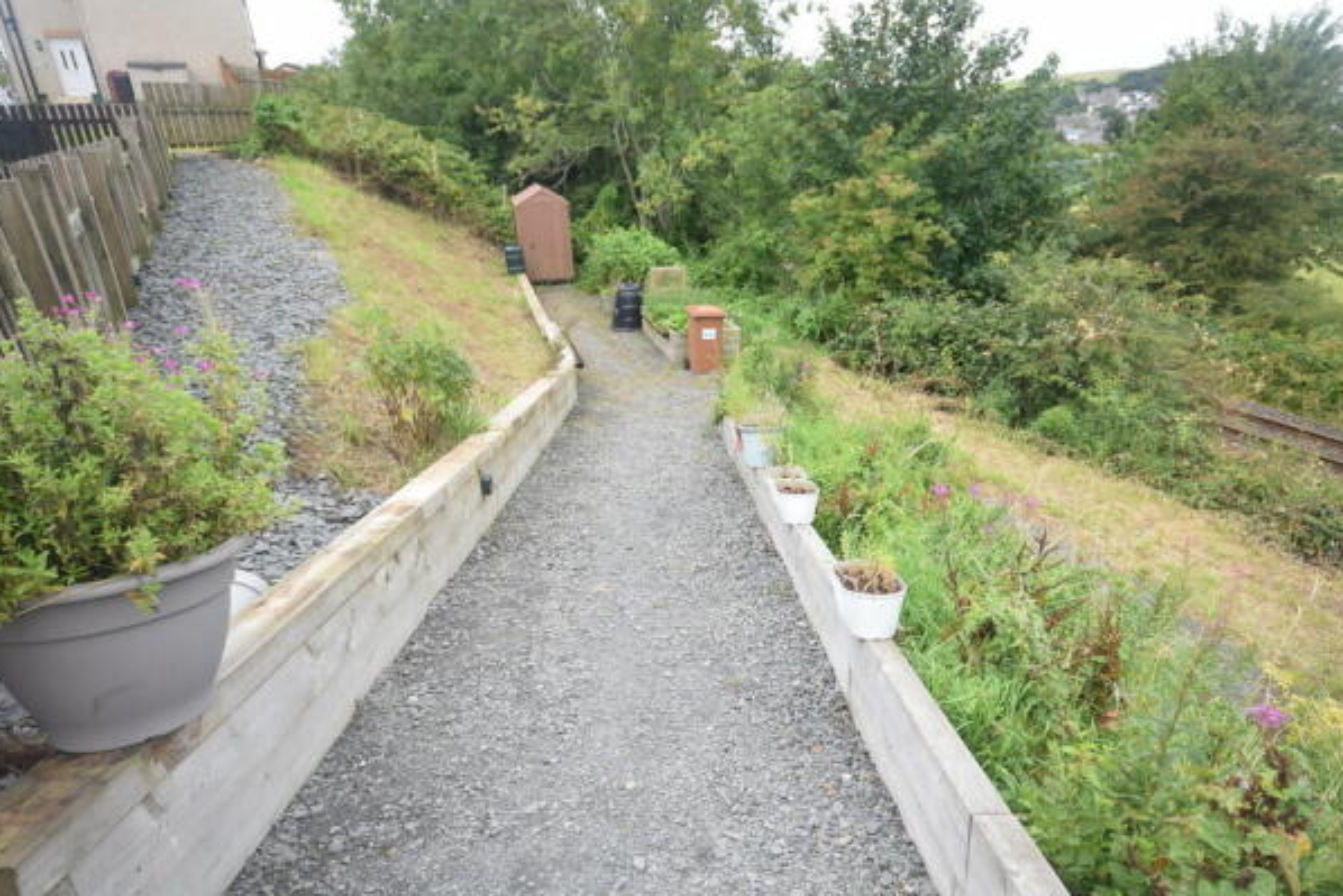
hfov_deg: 76.0
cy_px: 470
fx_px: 858
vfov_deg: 55.1
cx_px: 722
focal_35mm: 23
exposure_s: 1/250
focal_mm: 14
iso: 400
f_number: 8
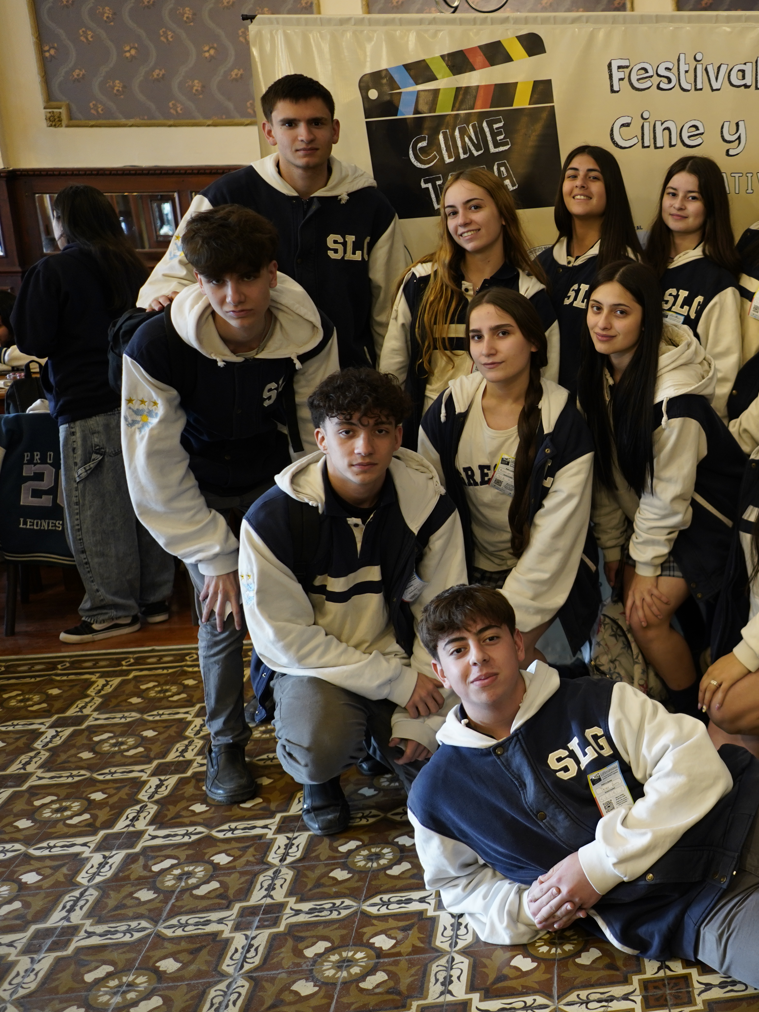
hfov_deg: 32.4
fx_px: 1199
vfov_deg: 45.8
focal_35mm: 41
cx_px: 758
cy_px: 503
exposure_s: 1/80
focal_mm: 28
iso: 800
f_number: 2
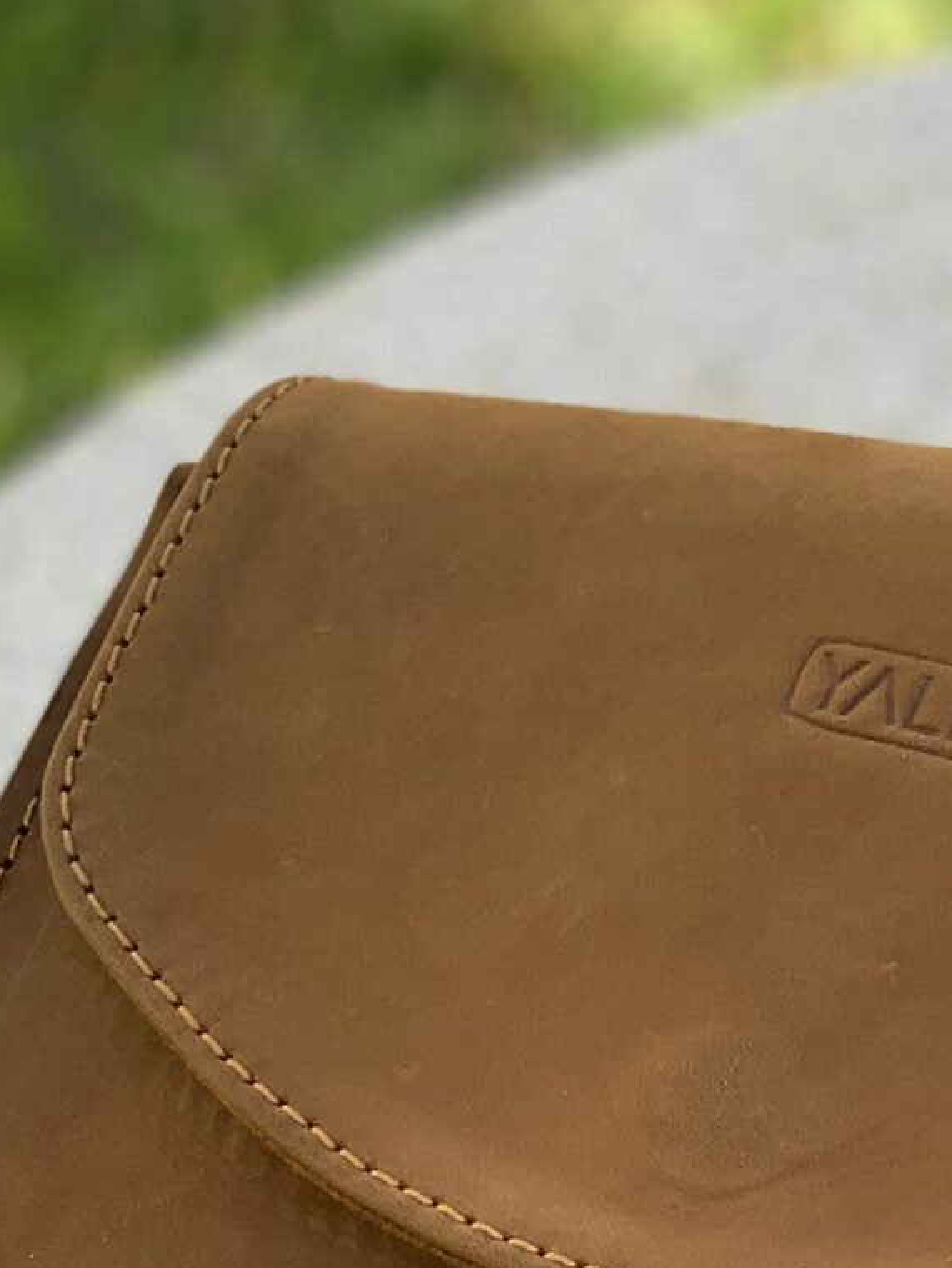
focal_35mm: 175
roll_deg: +4.0
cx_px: 860
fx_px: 6415
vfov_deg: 11.2
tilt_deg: -30.5
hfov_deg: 8.5
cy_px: 1088
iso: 16
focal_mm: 6
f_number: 2.4
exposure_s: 1/141
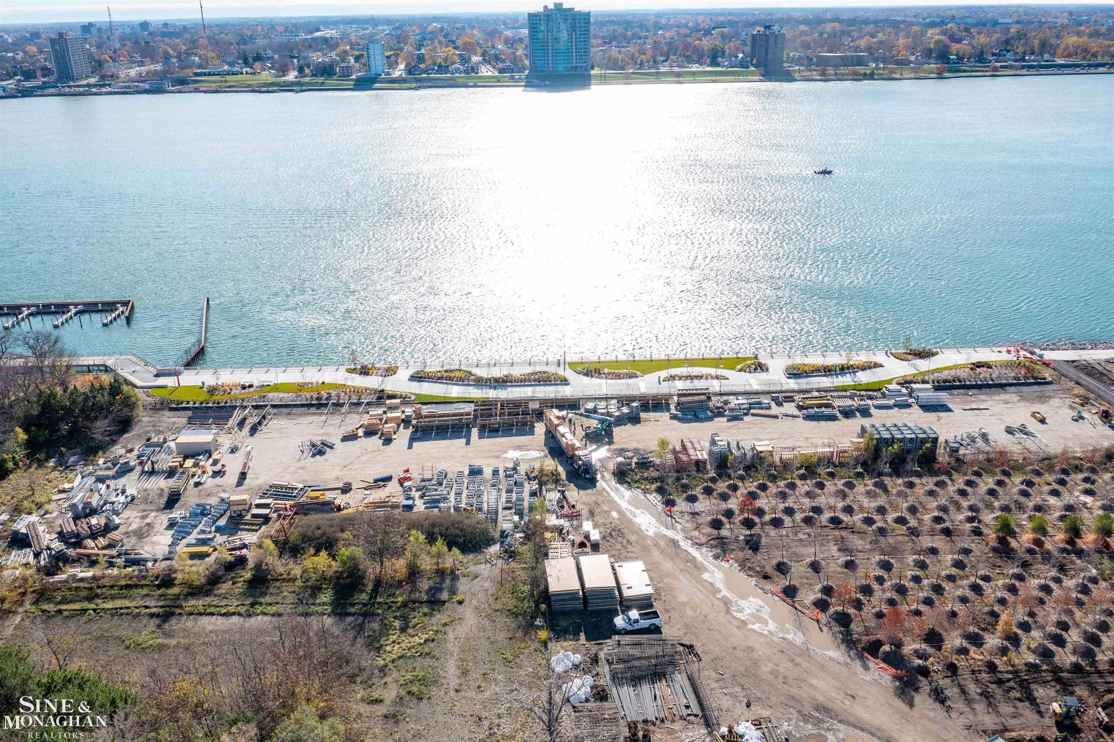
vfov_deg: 46.4
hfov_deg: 65.5
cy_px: 371
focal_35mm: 28
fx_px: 866
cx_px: 557
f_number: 5.6
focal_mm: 10.26
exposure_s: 1/400
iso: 100
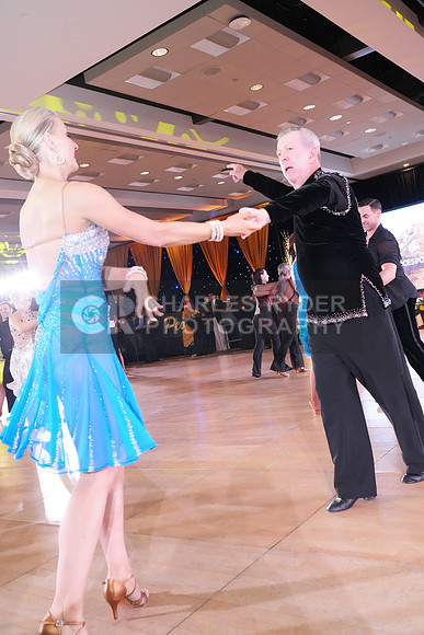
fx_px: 565
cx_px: 212
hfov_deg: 41.1
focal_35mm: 32
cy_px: 318
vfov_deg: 58.7
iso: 8000
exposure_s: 1/250
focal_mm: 32
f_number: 6.3
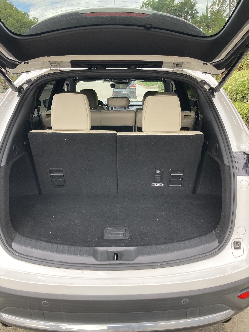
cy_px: 166
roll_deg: +1.5
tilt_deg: -16.8
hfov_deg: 49.7
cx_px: 124
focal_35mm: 28
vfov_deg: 63.4
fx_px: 269
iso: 50
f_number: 1.8
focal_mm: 3.99
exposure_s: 1/121
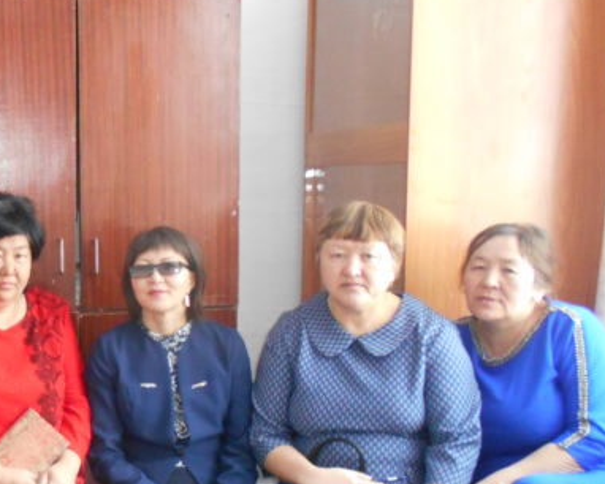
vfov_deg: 22.3
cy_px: 357
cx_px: -112
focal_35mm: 68
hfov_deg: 25.2
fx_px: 1218
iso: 400
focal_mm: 4.6
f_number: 3.2
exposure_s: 1/20
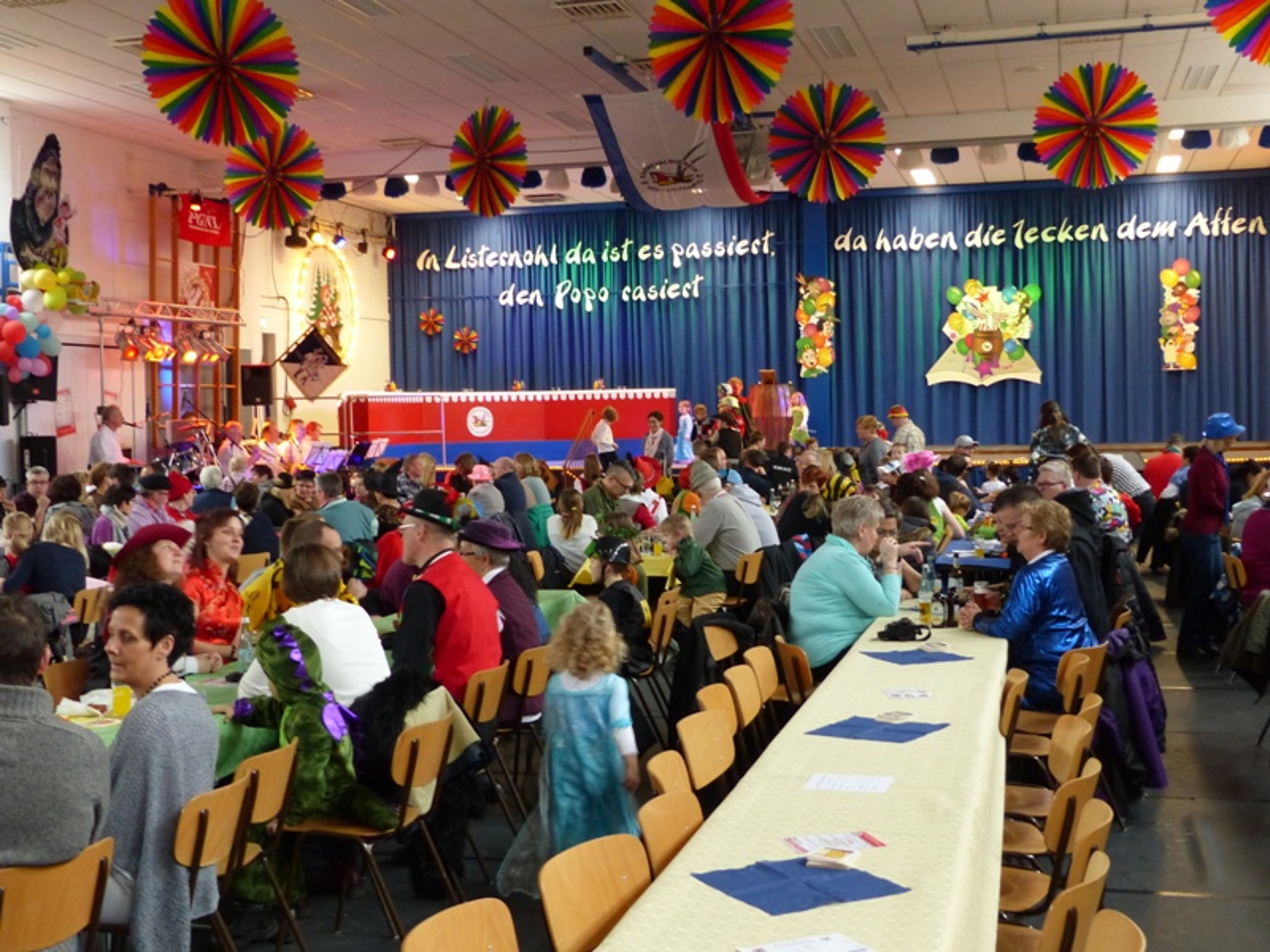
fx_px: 1651
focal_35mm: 45
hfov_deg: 42.1
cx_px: 635
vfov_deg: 32.2
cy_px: 476
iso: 400
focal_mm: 8.1
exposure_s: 1/25
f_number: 2.8
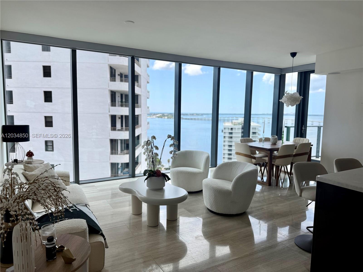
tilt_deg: -4.7
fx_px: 252
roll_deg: -0.8
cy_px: 136
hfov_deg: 71.6
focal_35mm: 24
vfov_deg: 56.8
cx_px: 182
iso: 100
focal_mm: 6.76
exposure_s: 1/551
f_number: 1.78
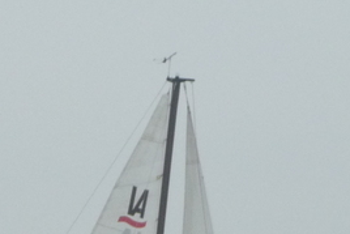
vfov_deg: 3.1
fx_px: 4299
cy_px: 302
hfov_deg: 4.6
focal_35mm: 442
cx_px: -118
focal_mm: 17.5
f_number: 4.7
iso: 160
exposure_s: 1/500
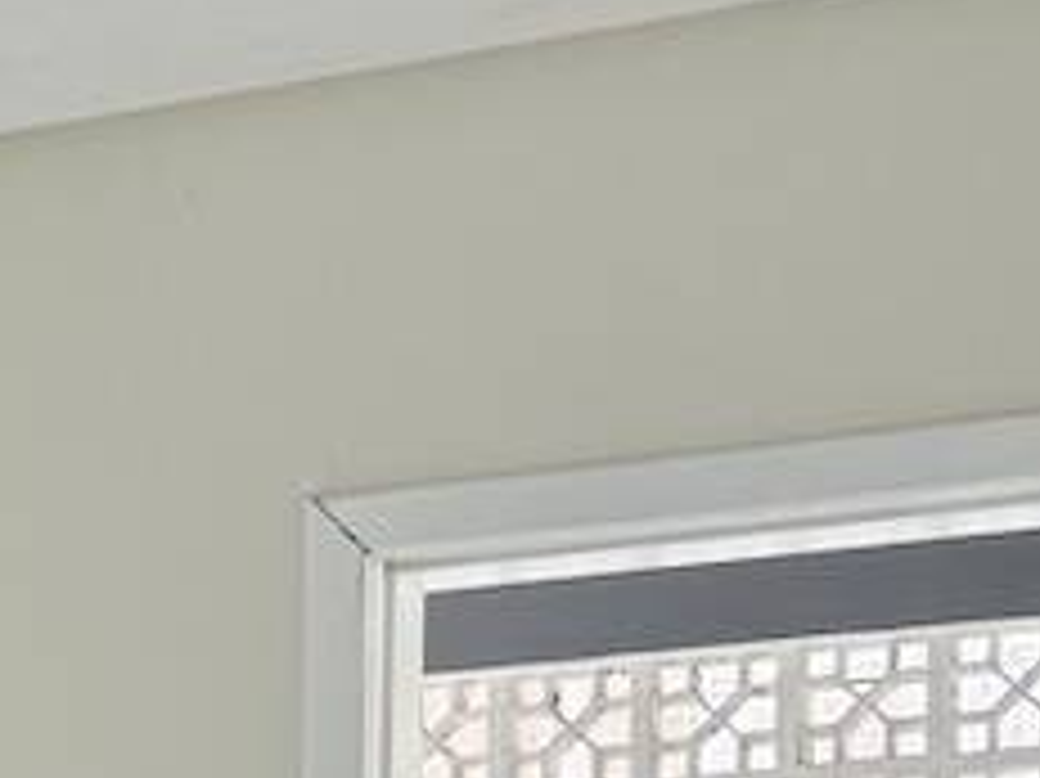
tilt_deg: +0.5
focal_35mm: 133
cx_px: -977
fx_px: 3994
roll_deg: +1.2
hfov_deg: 13.0
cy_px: 1556
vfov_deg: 10.3
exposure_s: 1/274
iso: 100
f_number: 1.78
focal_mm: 6.76
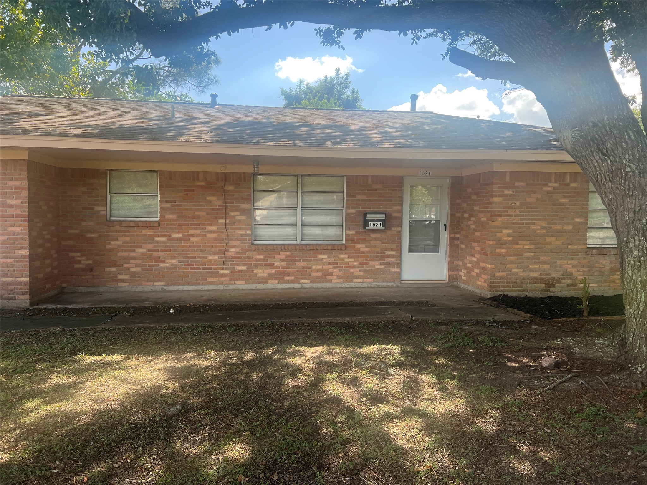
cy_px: 242
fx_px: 486
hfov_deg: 67.3
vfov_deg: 53.1
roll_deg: -0.7
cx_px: 324
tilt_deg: -3.4
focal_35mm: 26
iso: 50
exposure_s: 1/909
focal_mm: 5.7
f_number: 1.5
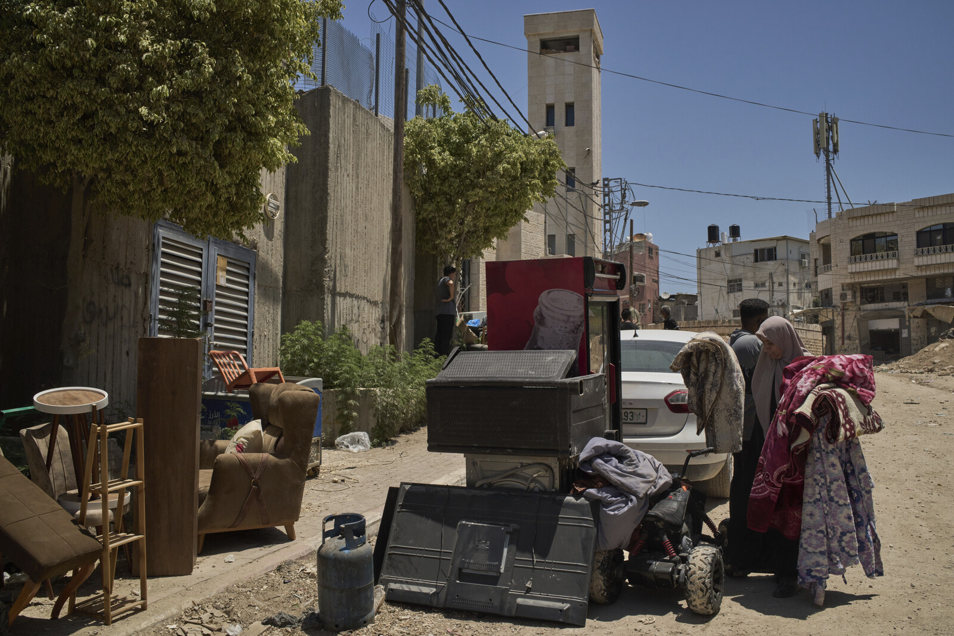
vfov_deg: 37.9
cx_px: 477
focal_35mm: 35
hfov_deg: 54.4
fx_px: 928
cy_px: 318
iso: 500
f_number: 9
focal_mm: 35
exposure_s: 1/2000
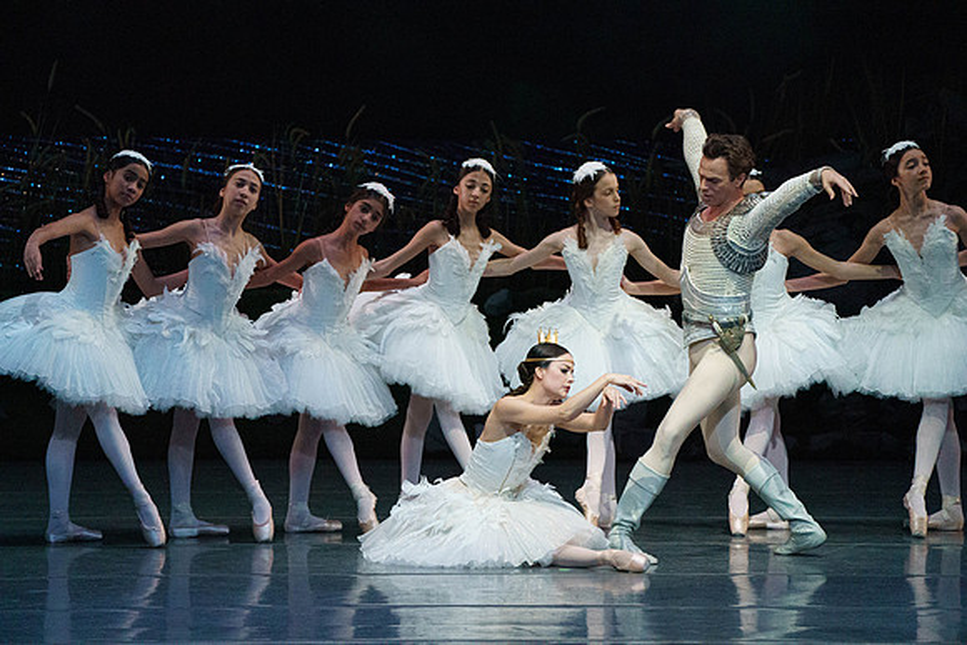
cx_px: 484
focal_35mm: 400
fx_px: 10746
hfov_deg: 5.2
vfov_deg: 3.4
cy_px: 322
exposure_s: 1/320
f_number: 5.6
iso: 8000
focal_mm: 400
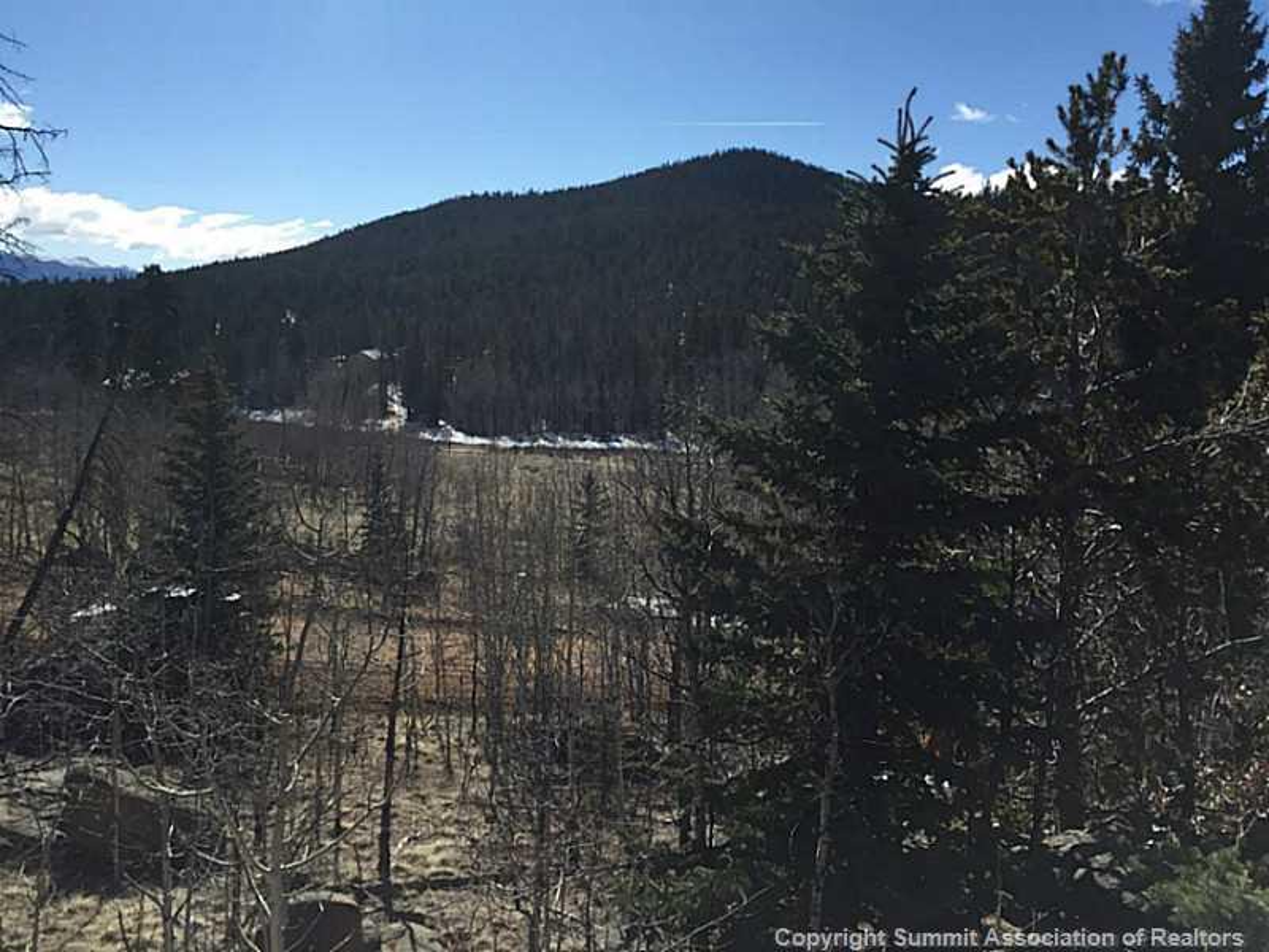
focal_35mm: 29
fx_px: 1063
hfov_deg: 61.7
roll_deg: -1.2
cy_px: 476
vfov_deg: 48.2
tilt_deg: -10.2
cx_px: 634
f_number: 2.2
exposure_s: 1/2475
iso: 32
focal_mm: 4.15
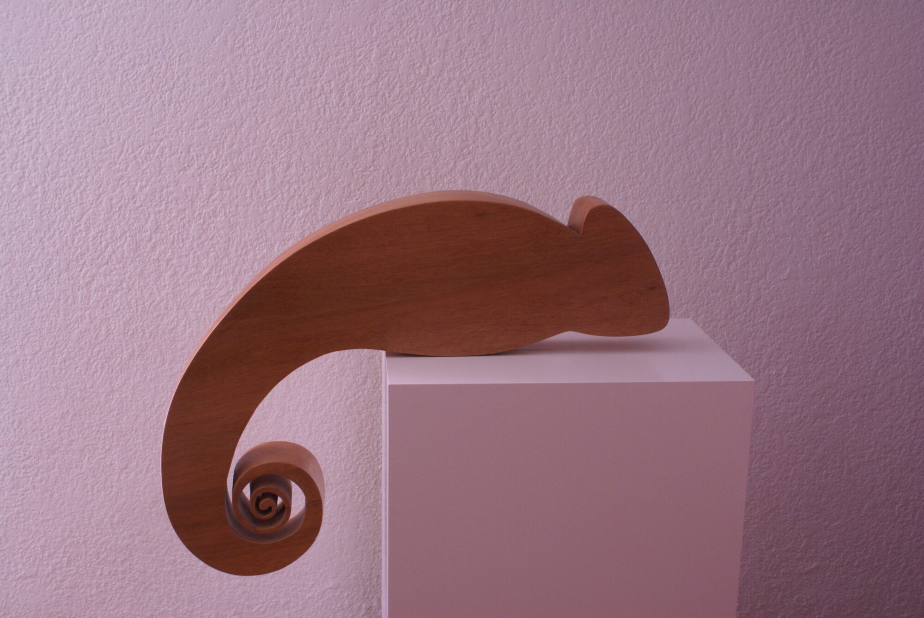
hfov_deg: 43.6
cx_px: 462
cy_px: 309
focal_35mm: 45
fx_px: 1156
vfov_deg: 29.9
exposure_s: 1/50
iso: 400
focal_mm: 30
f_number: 5
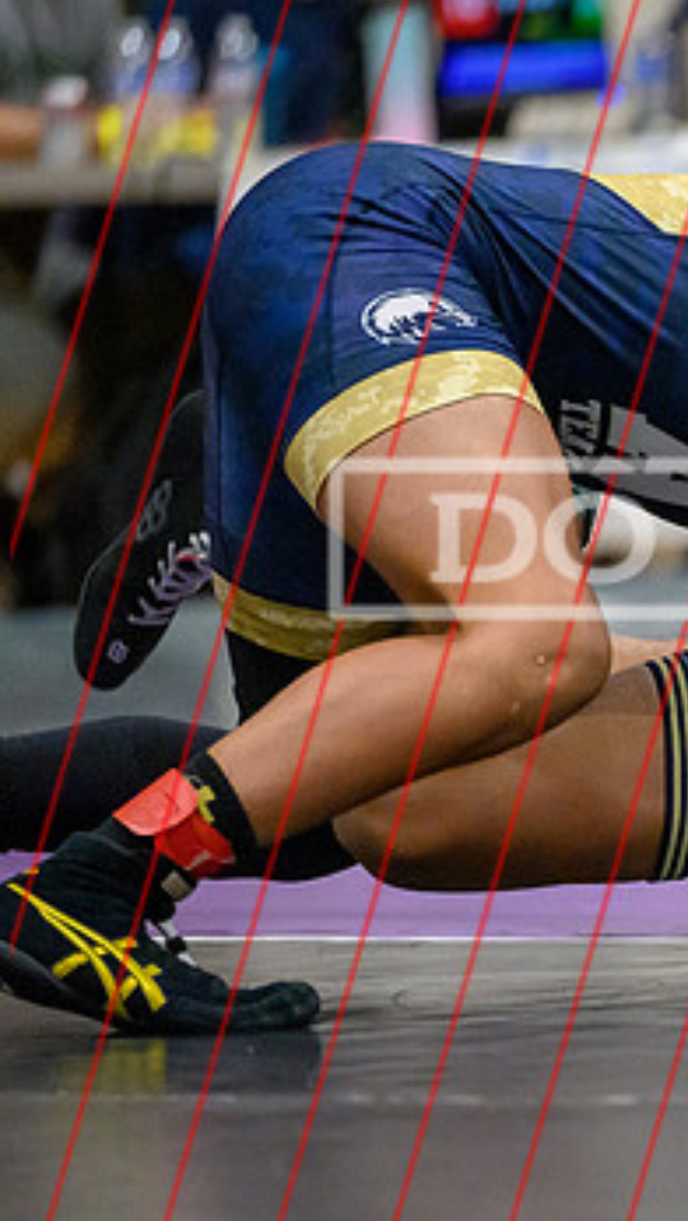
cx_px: 1110
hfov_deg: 2.8
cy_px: 699
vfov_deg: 5.0
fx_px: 13965
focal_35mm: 431
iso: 9000
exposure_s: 1/800
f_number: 2.8
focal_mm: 200
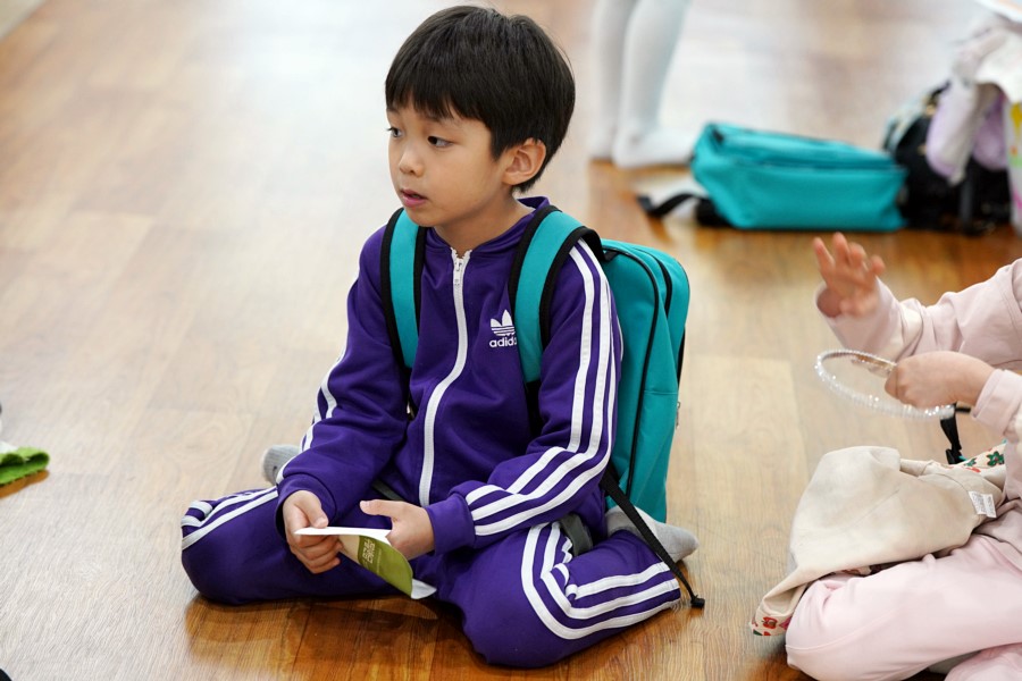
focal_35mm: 110
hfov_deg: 18.6
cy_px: 340
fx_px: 3123
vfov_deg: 12.5
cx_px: 511
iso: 1600
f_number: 4
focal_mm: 110
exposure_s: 1/160
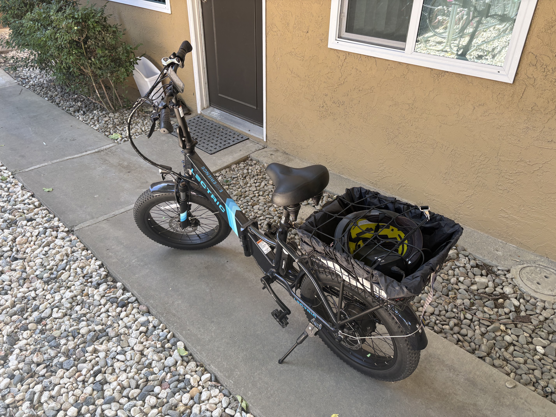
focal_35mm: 26
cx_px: 278
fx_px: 418
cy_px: 208
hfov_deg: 67.3
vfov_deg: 53.1
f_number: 1.6
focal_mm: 5.96
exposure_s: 1/121
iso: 50
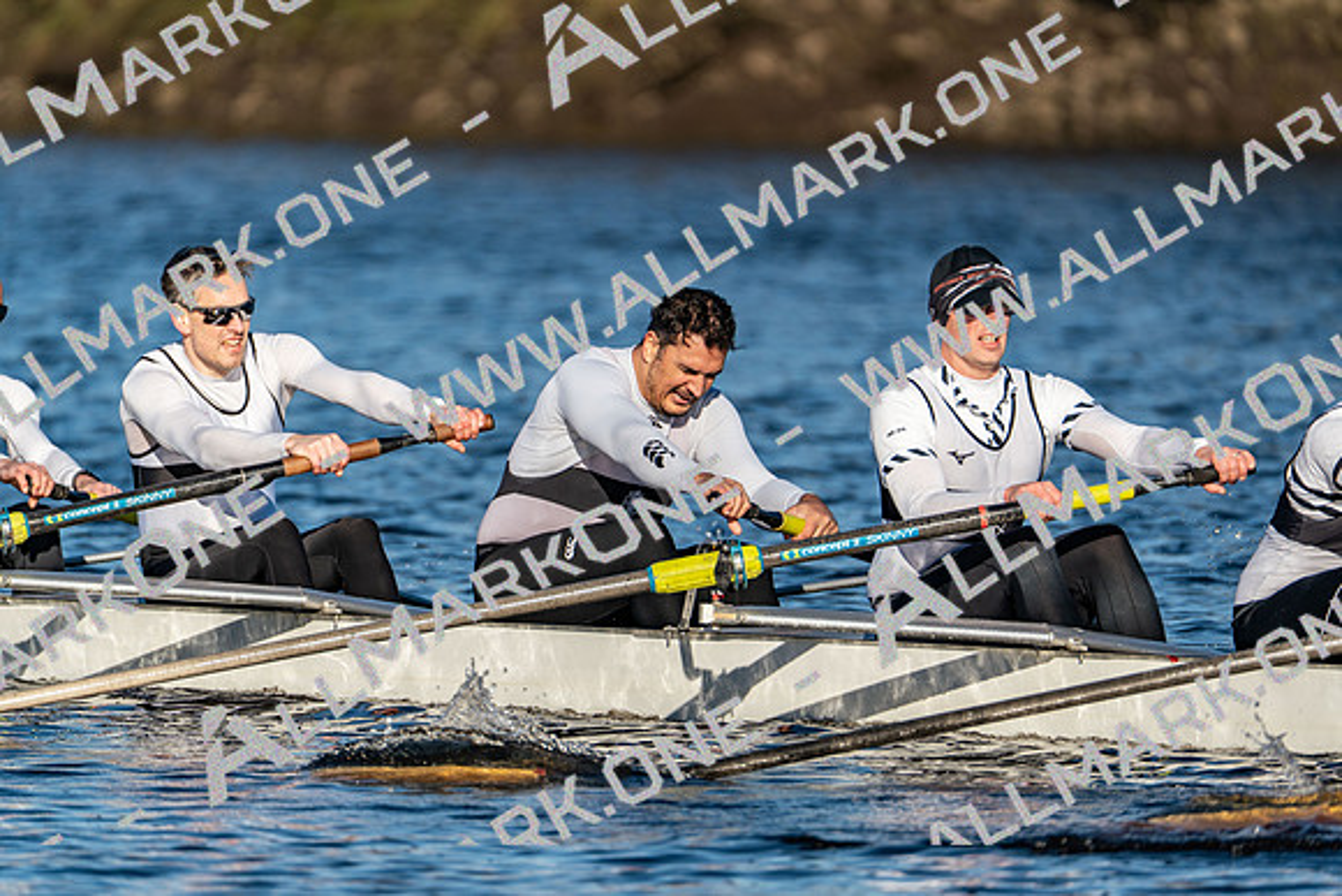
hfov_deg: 3.4
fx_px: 22371
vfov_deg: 2.3
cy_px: 448
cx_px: 671
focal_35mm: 600
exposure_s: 1/2000
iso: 320
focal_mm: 600
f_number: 6.3
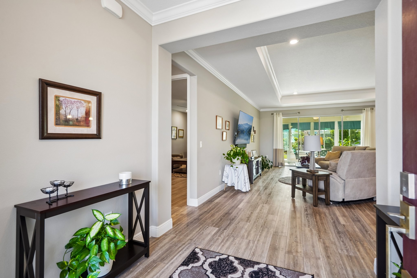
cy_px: 139
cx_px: 208
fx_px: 185
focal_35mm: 16
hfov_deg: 96.7
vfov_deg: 73.7
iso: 400
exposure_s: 1/20
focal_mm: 16
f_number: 8
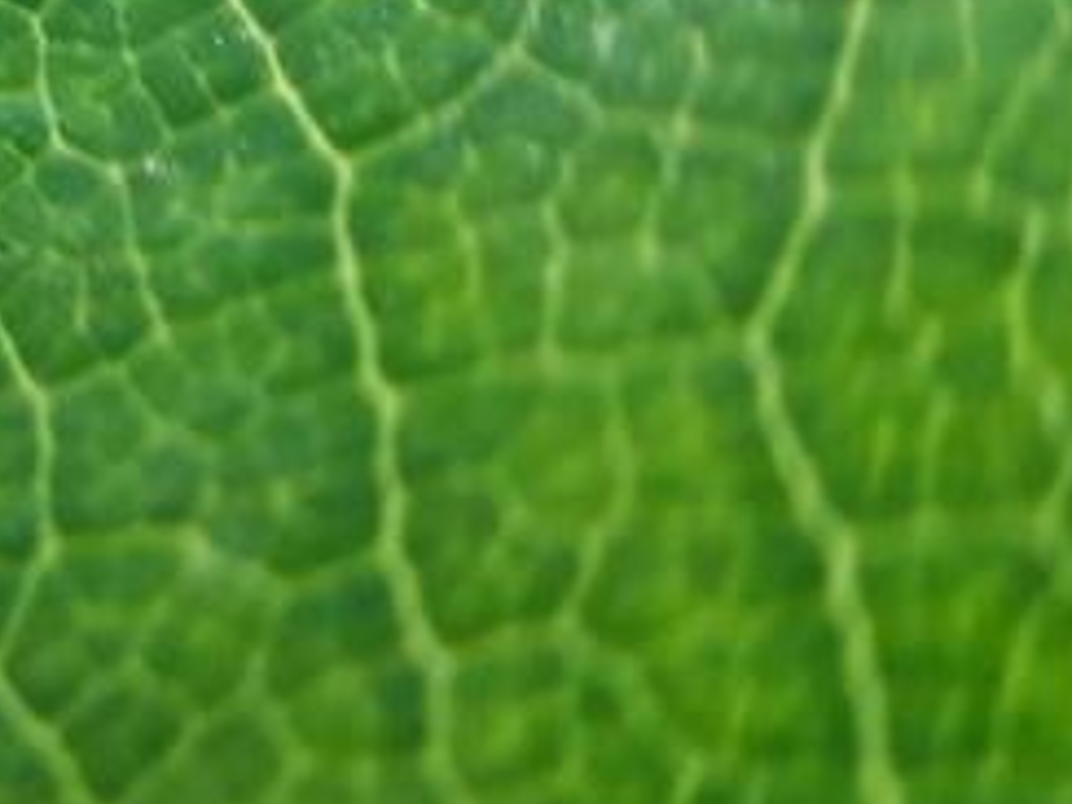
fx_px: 2818
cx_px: -376
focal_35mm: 91
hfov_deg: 19.6
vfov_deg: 15.5
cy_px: -202
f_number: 1.7
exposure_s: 1/25
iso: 250
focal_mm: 4.2
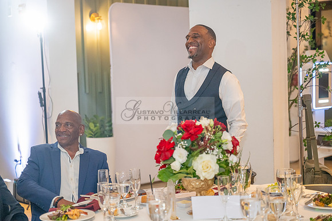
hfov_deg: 28.8
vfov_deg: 19.5
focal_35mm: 70
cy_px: 110
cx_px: 166
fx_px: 646
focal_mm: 70
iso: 2000
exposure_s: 1/200
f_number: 2.8
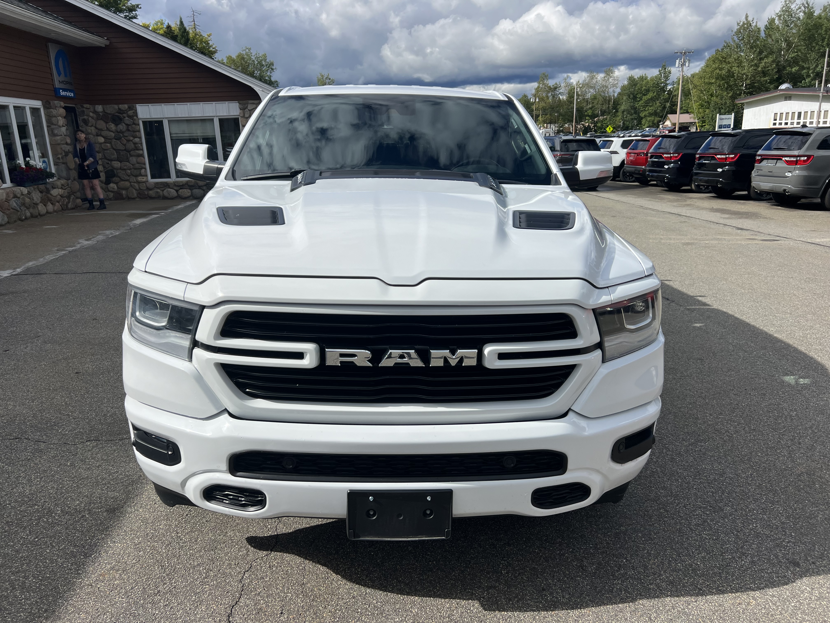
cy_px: 312
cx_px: 415
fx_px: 623
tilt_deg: -15.0
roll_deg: +2.6
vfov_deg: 53.1
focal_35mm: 26
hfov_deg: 67.3
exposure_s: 1/8000
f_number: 1.5
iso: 50
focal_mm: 5.7
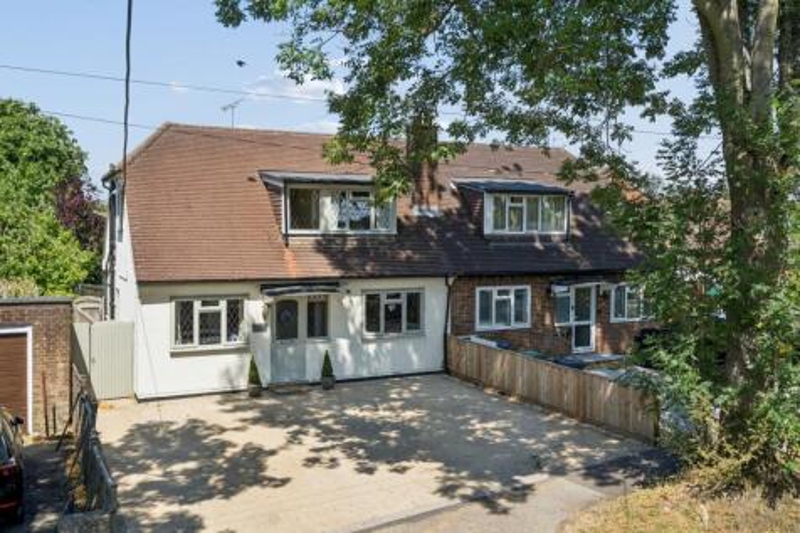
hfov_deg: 57.2
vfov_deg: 39.9
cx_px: 400
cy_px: 266
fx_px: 733
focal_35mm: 33
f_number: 9
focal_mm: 33
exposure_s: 1/800
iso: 320
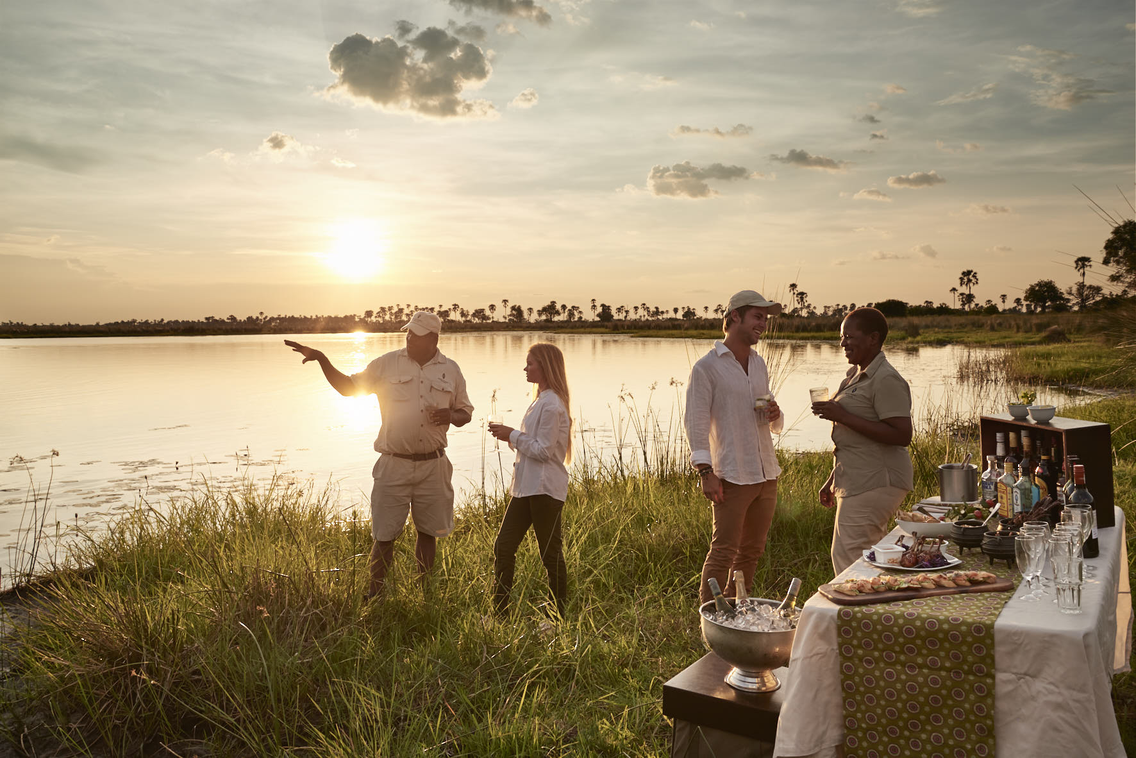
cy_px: 379
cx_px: 568
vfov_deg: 42.3
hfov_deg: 60.3
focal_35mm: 31
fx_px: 978
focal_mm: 31
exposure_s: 1/350
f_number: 8
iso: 100
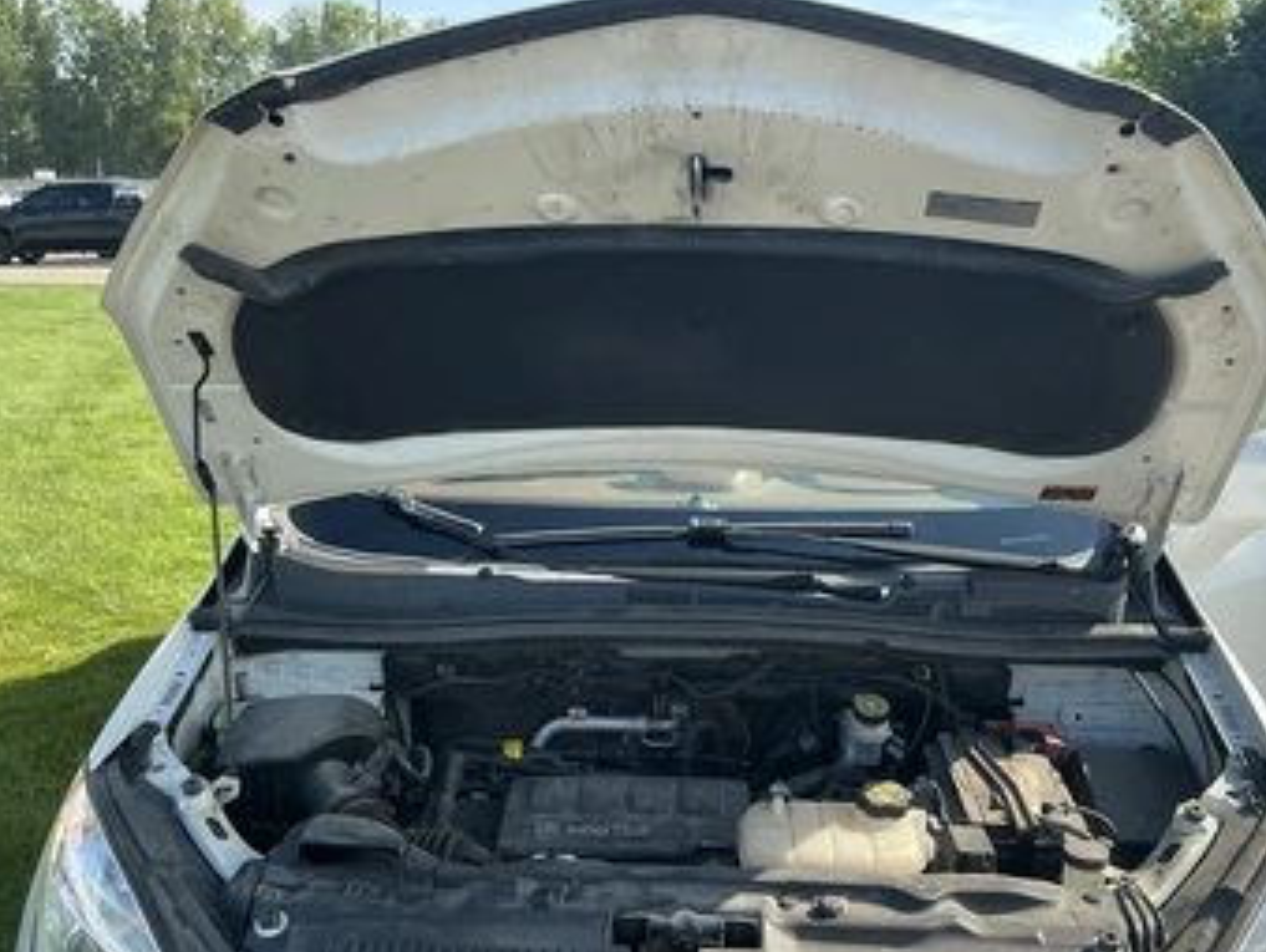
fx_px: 1208
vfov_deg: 43.0
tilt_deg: -13.9
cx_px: 672
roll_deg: -1.9
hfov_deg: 55.3
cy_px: 508
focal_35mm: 33
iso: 25
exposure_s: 1/606
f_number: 1.8
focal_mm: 3
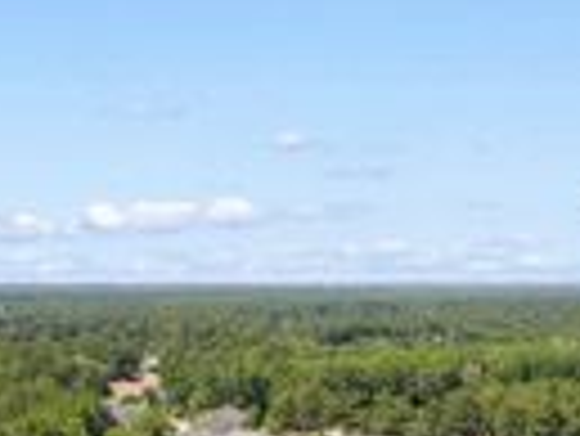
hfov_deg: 23.6
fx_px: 1375
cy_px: 263
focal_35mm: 82
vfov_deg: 18.0
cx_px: 441
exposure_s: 1/320
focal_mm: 8.38
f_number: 2.8
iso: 100
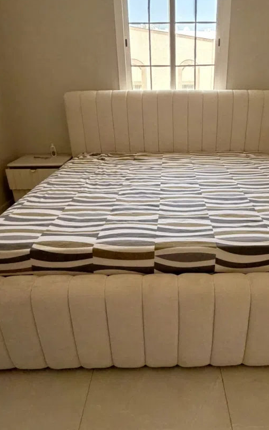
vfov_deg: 72.5
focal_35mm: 25
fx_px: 293
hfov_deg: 48.6
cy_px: 210
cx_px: 173
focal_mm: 2.22
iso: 500
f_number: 2.2
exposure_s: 1/60
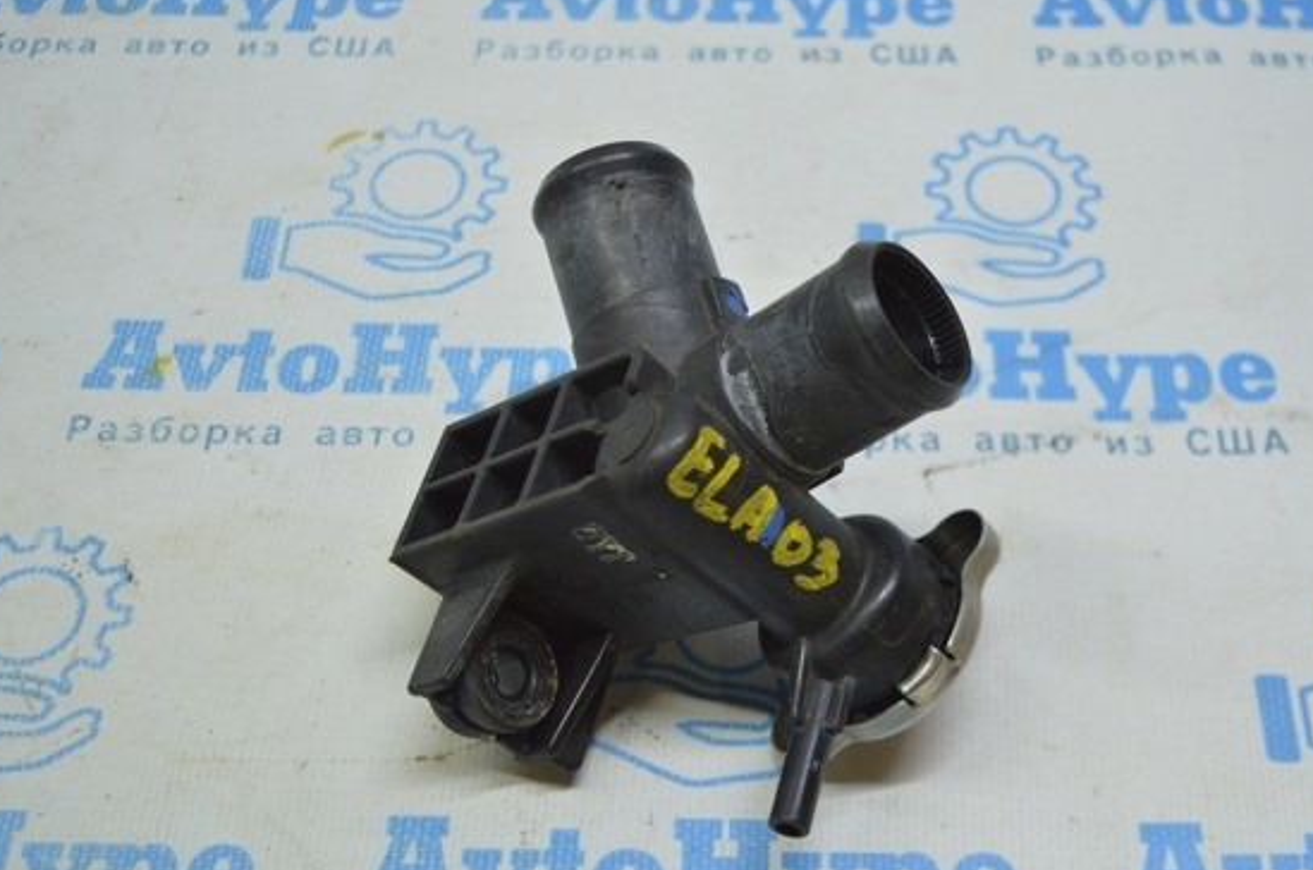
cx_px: 729
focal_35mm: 49
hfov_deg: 40.4
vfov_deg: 27.4
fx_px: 1784
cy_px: 498
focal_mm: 28
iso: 400
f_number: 4.2
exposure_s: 1/80
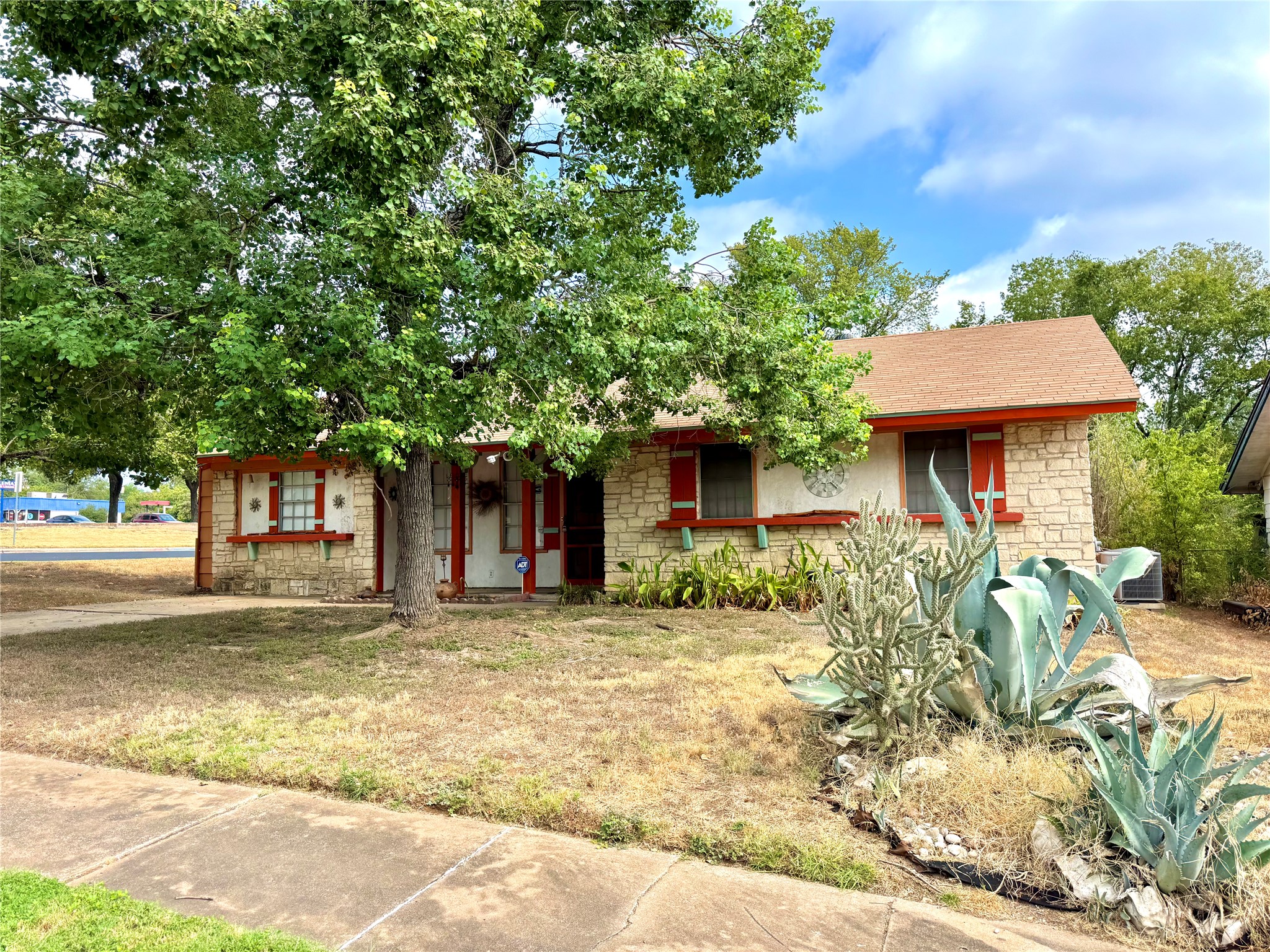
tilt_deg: +4.7
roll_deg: +1.1
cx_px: 635
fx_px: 881
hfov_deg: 71.6
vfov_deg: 56.8
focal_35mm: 24
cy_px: 476
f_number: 1.78
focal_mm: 6.76
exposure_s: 1/1721
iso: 80
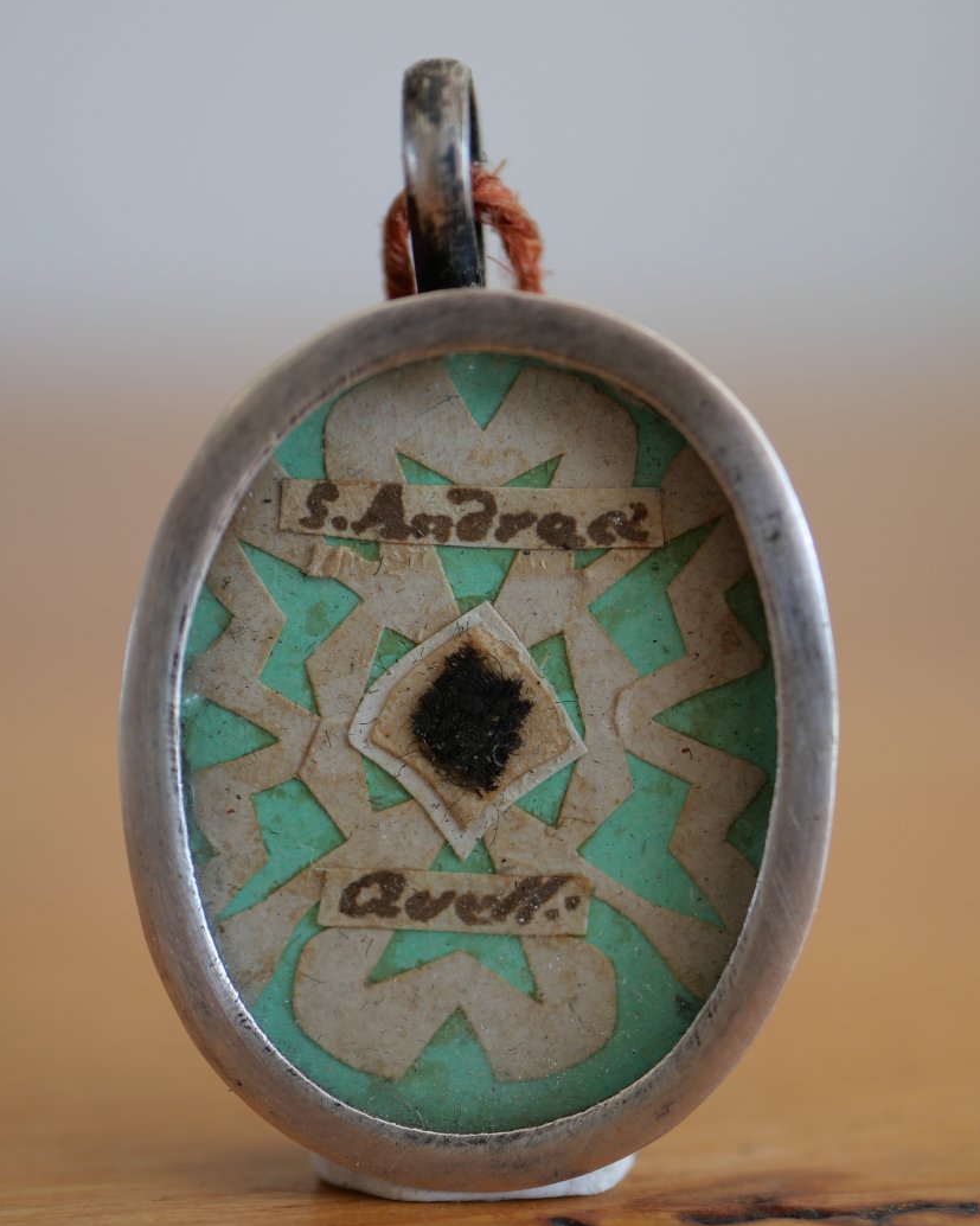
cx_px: 493
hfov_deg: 22.5
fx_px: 2466
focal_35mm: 68
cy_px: 688
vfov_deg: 27.9
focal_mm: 30
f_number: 2.8
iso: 200
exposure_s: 1/80
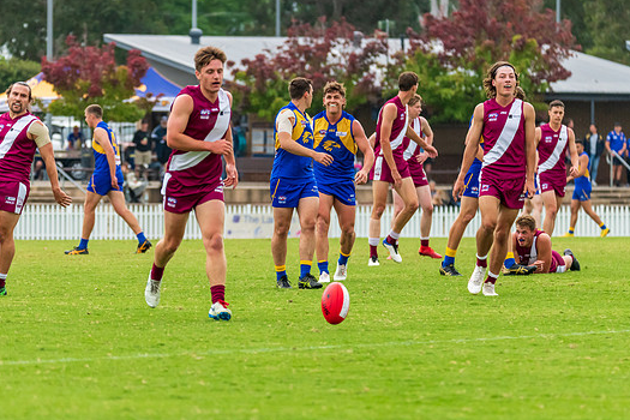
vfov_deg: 4.6
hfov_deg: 6.9
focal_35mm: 299
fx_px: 5232
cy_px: 184
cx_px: 267
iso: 1250
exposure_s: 1/1250
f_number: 5.6
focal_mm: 250
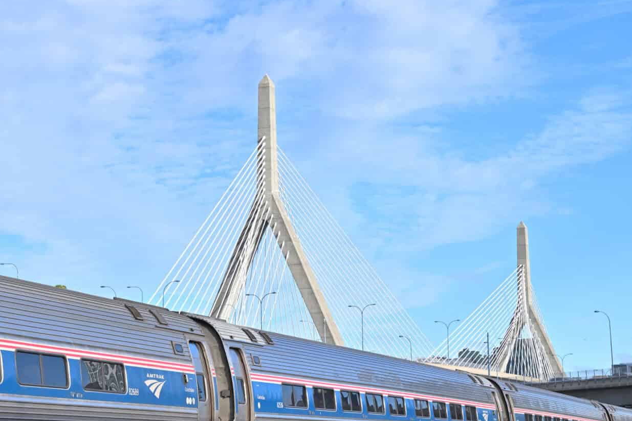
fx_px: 1492
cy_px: 196
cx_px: 131
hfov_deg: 23.6
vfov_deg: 16.1
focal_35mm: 85
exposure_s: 1/500
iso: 100
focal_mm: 41
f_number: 6.3
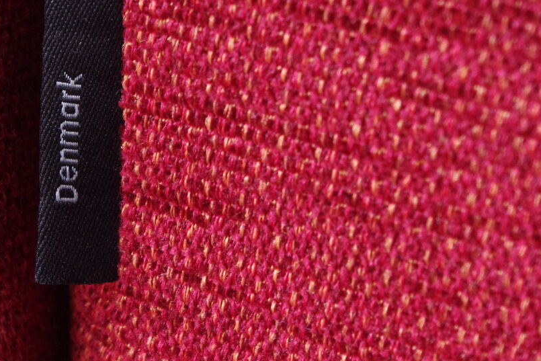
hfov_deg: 11.6
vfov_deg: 7.8
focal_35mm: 176
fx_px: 2645
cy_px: 134
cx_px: 115
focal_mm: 55
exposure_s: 1/25
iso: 800
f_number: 8
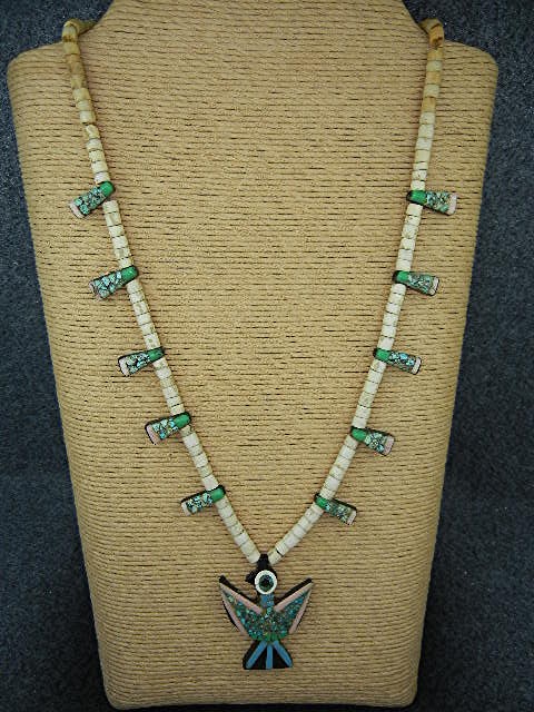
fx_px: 617
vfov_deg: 60.0
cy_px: 356
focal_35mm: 30
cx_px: 267
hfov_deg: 46.8
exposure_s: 1/30
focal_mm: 5.4
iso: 200
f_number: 3.5
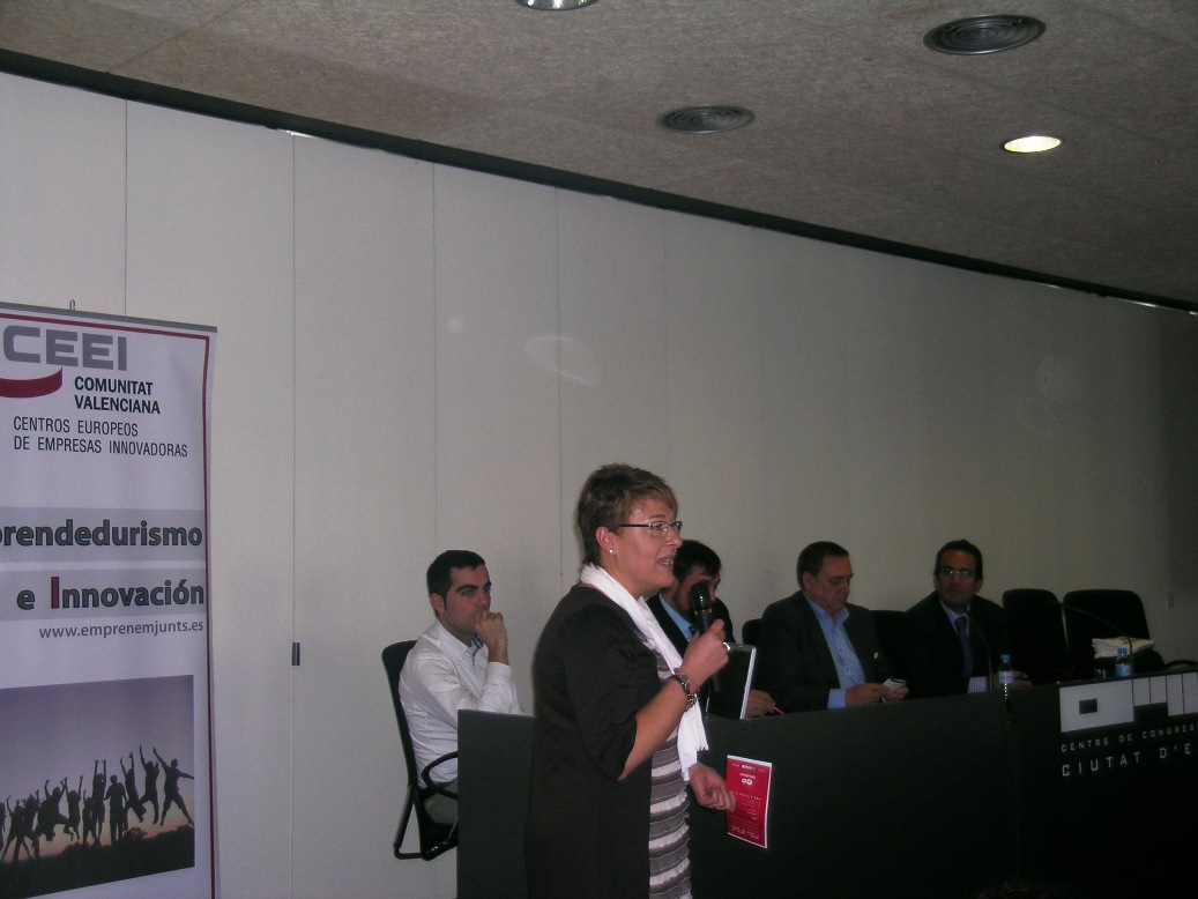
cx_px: 599
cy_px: 450
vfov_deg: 31.5
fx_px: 1592
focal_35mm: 46
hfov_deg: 41.2
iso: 56
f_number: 3.3
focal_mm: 9.5
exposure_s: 1/60.1
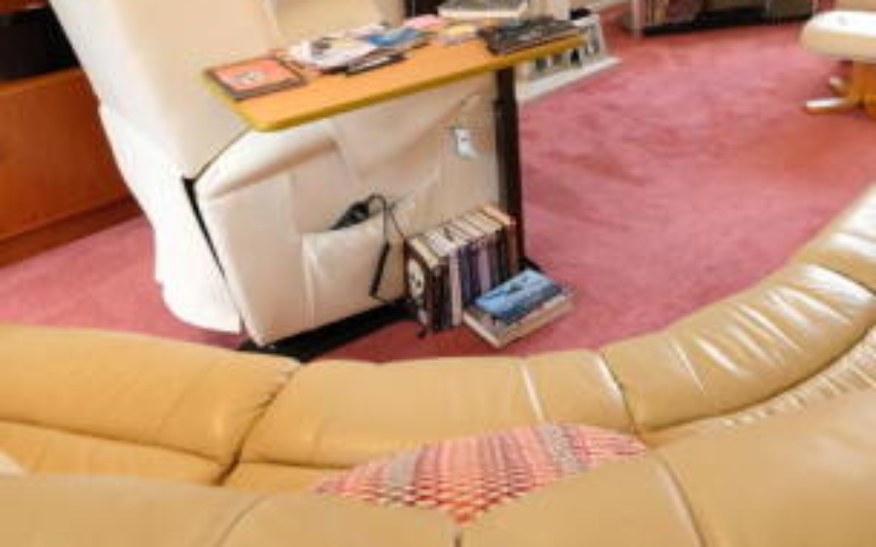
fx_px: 788
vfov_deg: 35.0
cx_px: 621
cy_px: 10
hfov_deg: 56.2
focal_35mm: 33
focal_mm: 10
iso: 800
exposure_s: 1/45
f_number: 4
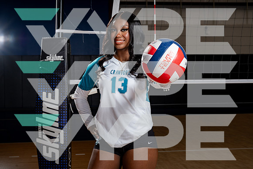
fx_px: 457
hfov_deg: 31.0
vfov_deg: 20.9
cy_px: 84
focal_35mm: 65
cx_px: 126
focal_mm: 65
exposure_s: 1/250
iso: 100
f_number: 8
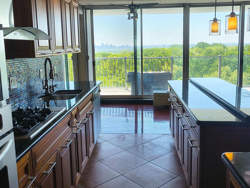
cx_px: 125
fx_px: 246
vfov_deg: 41.6
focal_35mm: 34
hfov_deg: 54.0
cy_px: 75
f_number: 1.7
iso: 100
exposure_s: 1/163
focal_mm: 4.68
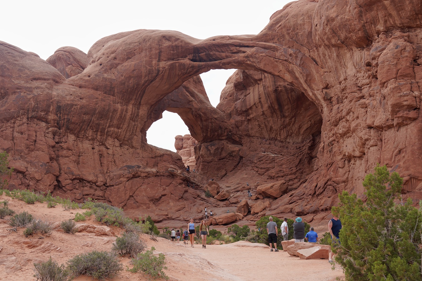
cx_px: 208
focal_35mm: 48
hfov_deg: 41.1
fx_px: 563
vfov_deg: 28.1
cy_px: 138
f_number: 8
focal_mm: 42
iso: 100
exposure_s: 1/100
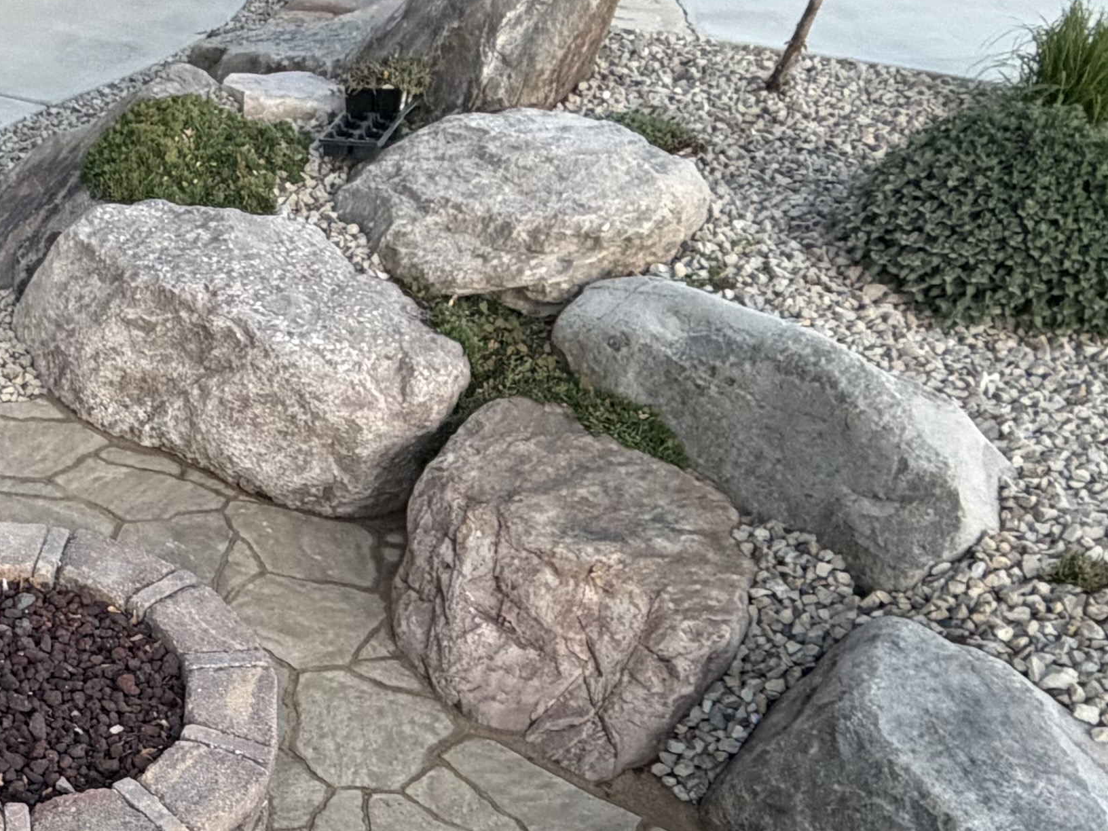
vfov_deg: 28.9
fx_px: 1568
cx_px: -47
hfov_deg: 34.7
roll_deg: -3.4
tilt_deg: -40.1
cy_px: 695
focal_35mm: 49
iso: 250
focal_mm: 2.22
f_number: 2.2
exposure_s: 1/121
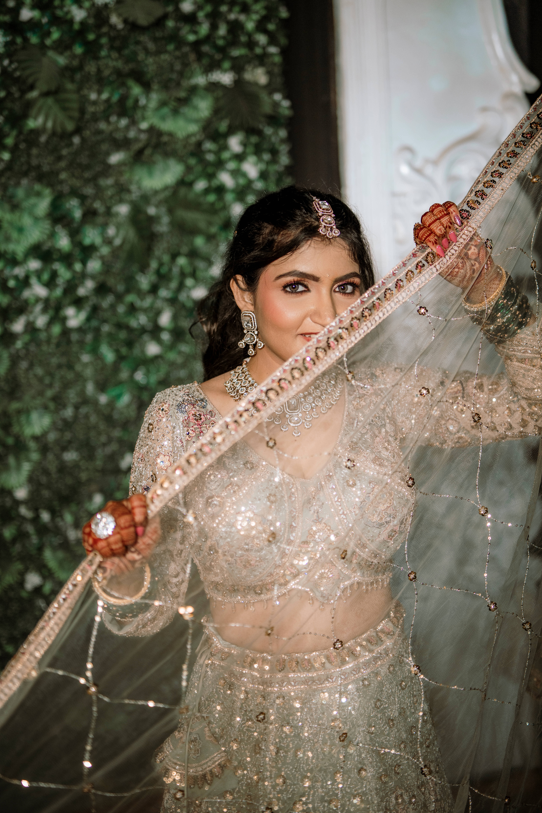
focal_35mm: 36
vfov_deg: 53.1
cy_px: 406
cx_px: 268
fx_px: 813
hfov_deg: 36.9
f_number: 1.4
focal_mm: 35
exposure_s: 1/320
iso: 400
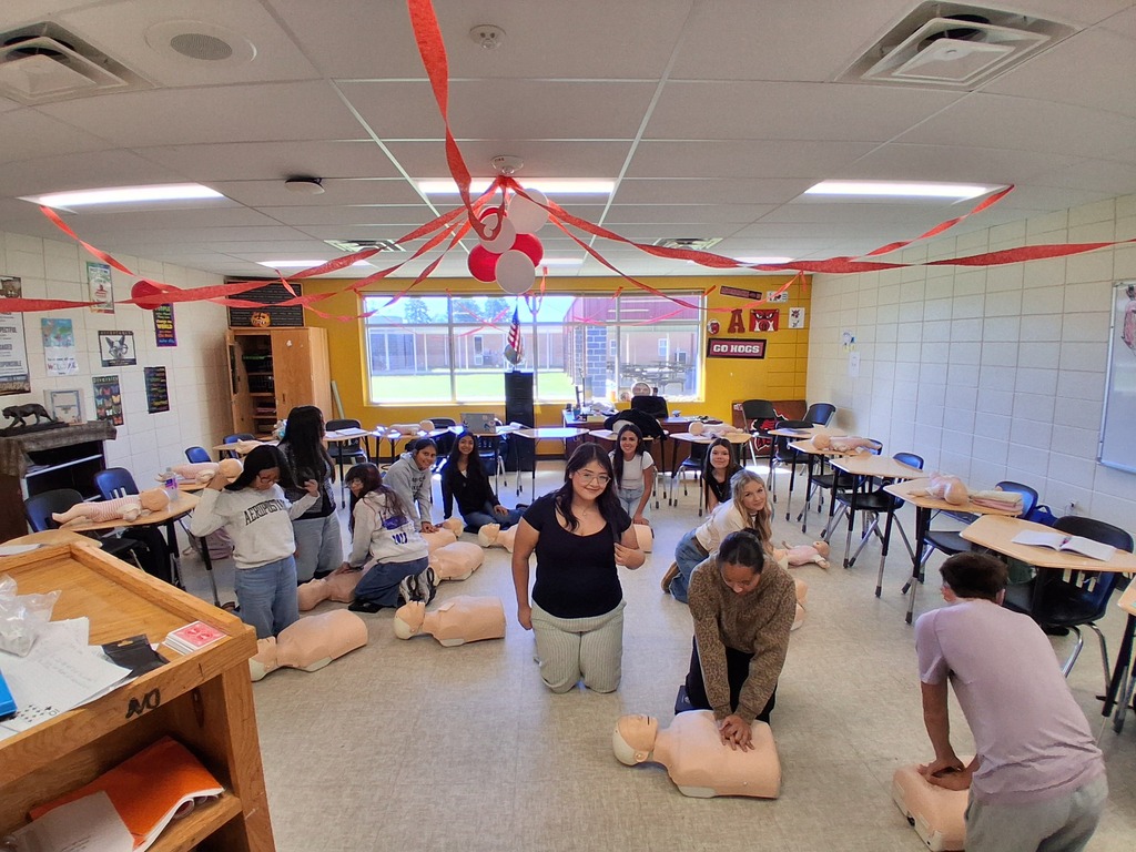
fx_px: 558
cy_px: 426
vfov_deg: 74.7
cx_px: 568
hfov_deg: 91.0
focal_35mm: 17
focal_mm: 1.4
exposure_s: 1/120
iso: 100
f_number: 2.2
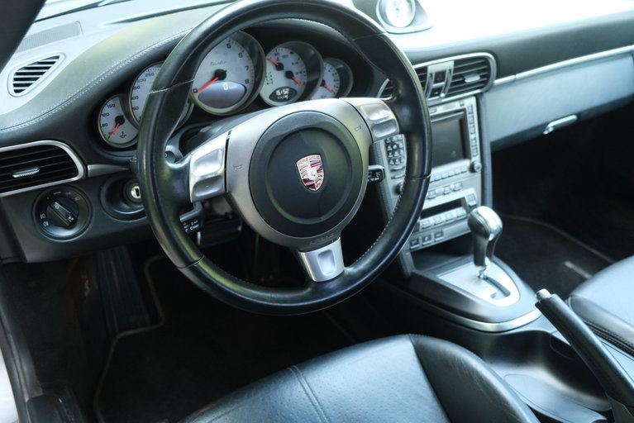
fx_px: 617
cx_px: 317
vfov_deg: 37.9
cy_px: 212
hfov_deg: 54.4
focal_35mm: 35
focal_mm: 23.3
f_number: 3.2
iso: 1600
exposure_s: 1/100
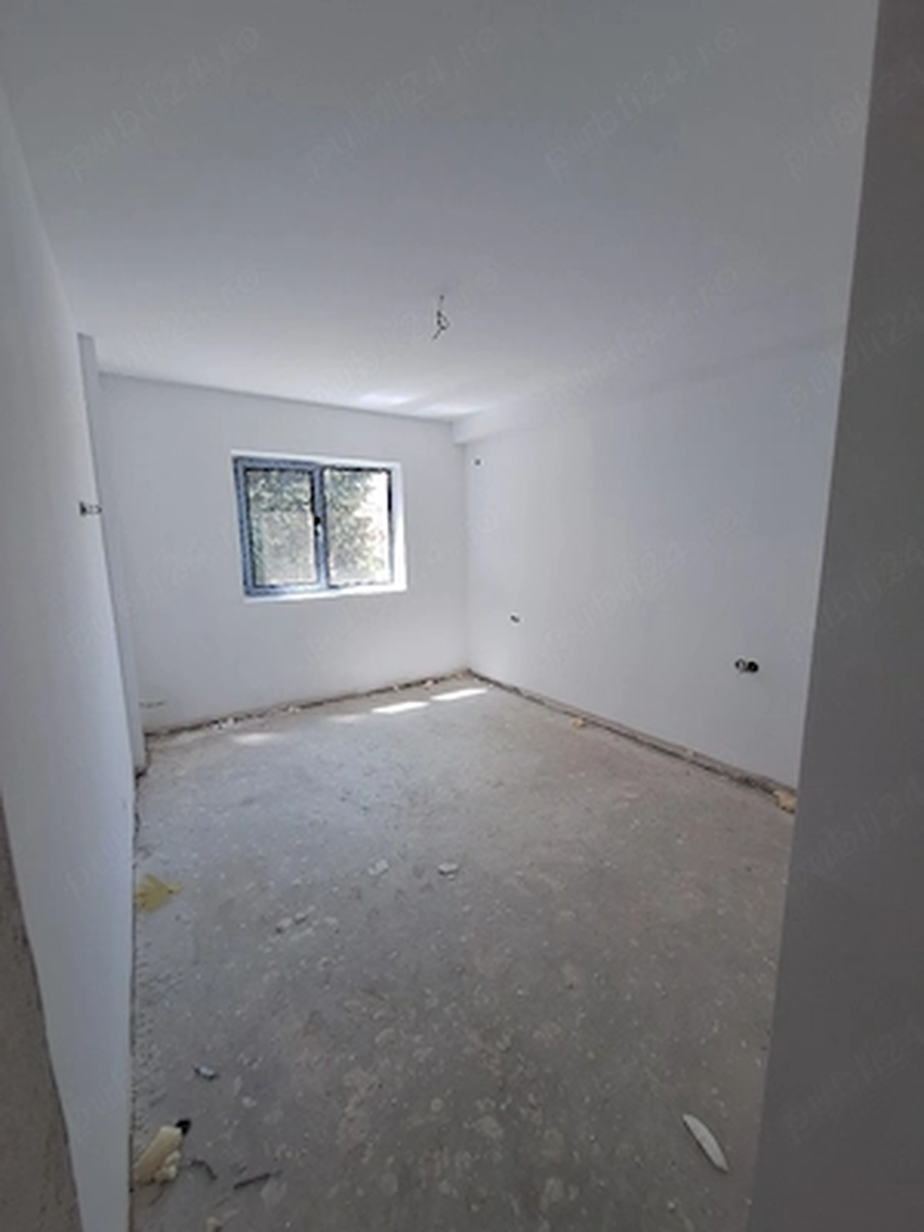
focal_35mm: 13
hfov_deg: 89.9
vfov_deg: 106.2
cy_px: 616
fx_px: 463
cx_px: 462
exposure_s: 1/50
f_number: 2.2
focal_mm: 1.74
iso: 40
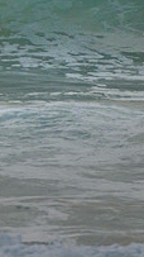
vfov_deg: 1.3
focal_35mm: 1644
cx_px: -185
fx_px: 11174
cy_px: -14
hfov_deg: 0.7
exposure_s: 1/2000
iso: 1250
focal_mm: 400
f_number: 5.6
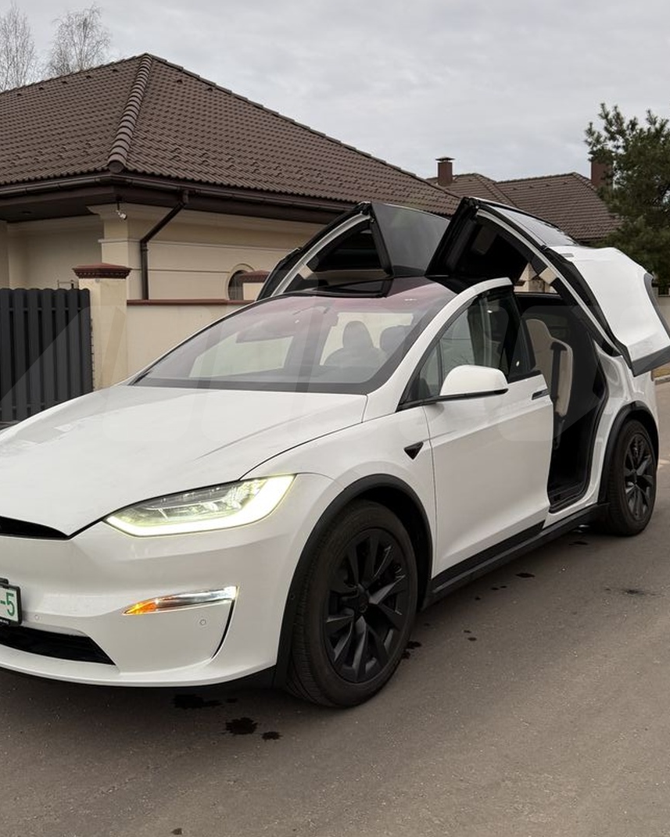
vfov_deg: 51.3
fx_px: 867
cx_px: 342
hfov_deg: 42.2
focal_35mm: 35
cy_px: 356
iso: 160
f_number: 1.78
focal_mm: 6.76
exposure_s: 1/121
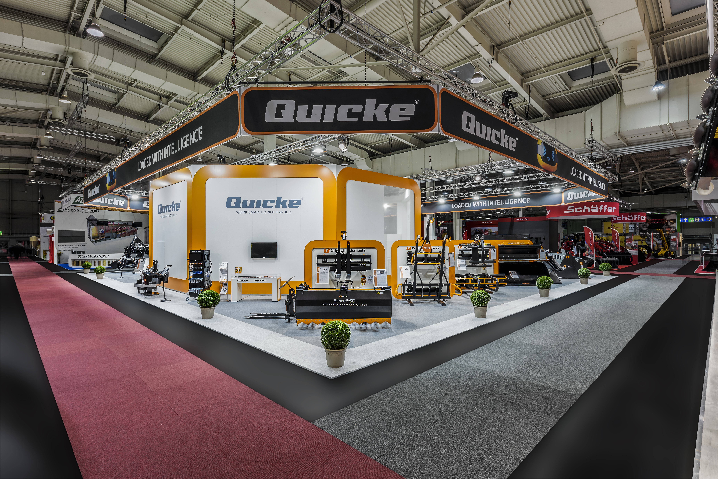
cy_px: 240
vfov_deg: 67.4
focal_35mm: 18
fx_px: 359
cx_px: 359
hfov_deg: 90.0
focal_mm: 18
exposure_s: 1/13
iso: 200
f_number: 11
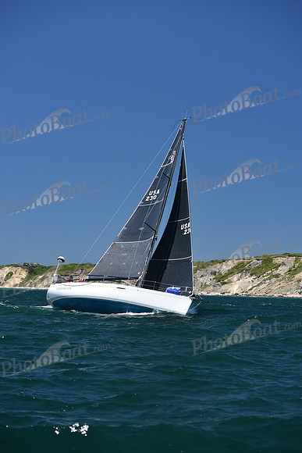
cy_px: 226
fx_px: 880
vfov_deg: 28.8
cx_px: 151
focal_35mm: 70
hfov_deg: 19.5
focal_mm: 70
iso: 250
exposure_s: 1/800
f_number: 5
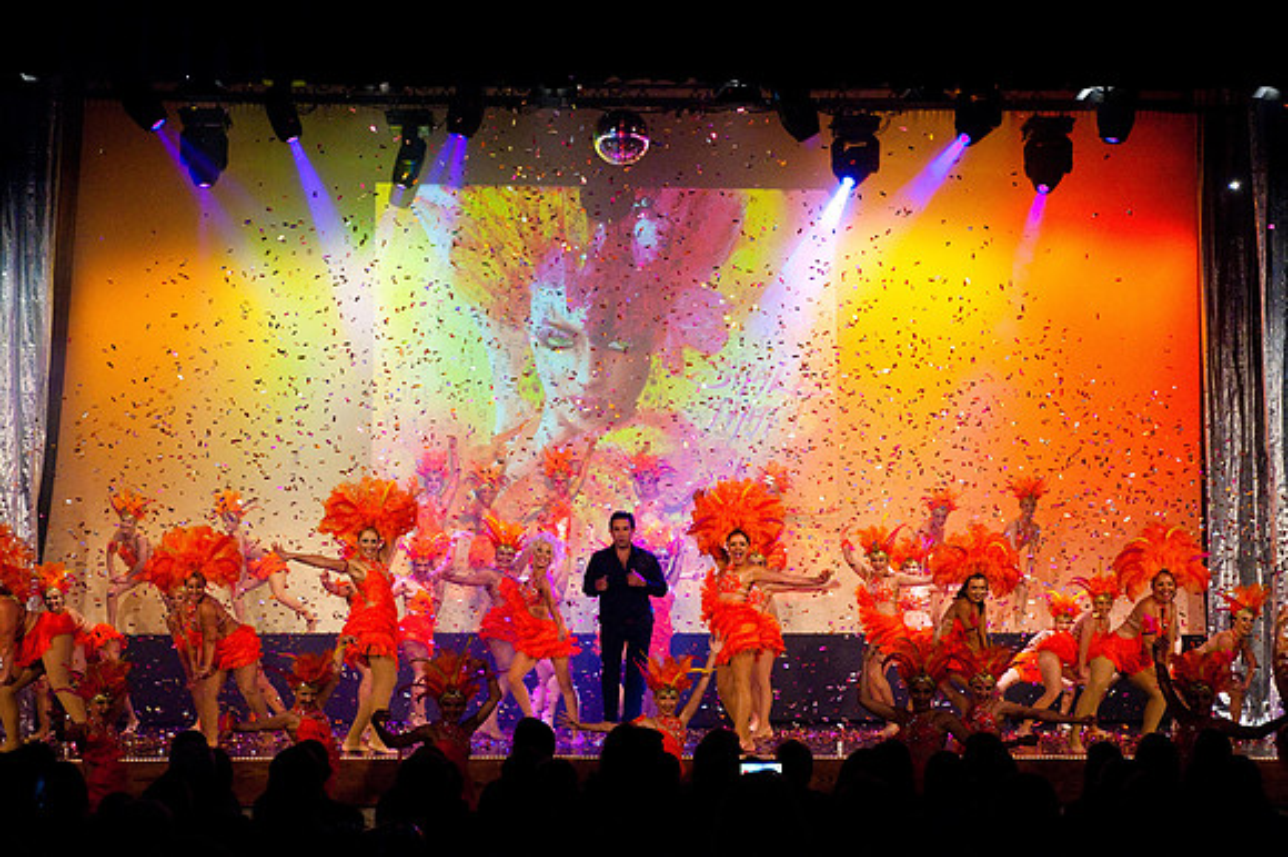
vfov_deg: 19.4
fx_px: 2503
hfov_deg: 28.9
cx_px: 644
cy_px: 428
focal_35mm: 70
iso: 3200
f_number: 5.6
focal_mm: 70
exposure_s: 1/200
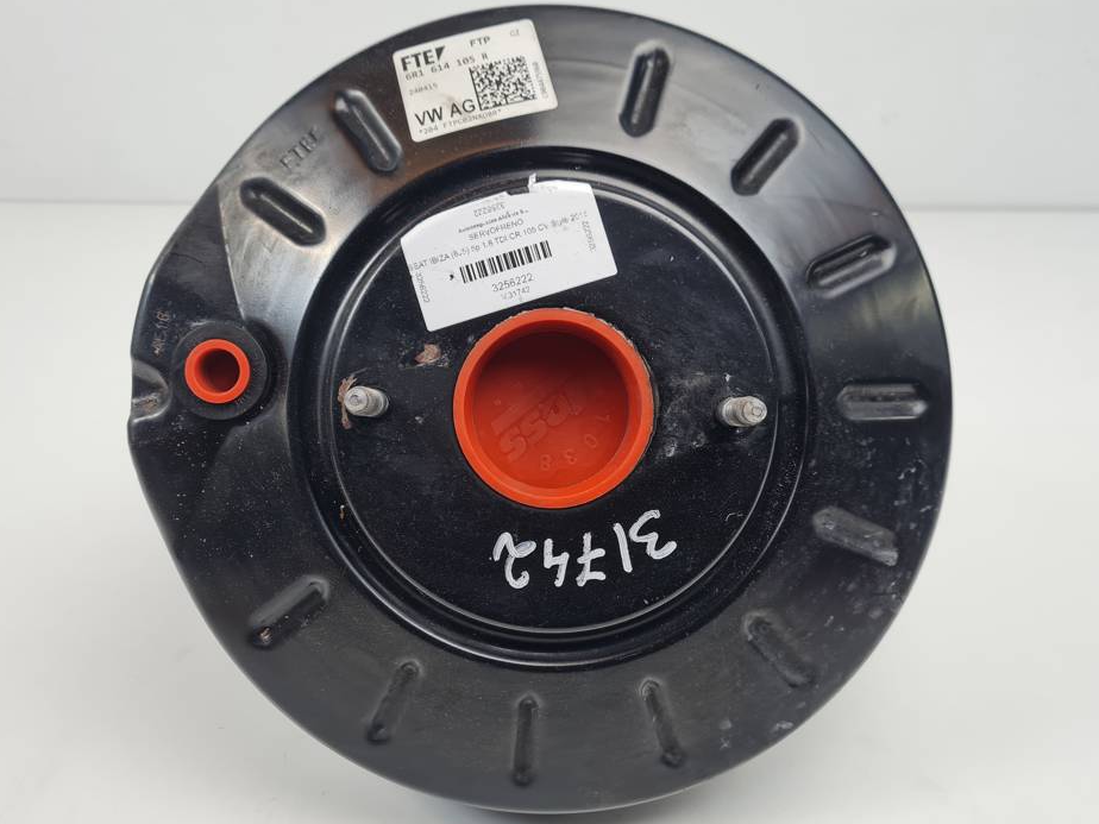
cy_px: 424
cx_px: 539
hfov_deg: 65.3
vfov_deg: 51.3
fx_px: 857
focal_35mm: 27
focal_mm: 5.4
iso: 50
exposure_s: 1/177
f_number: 1.8
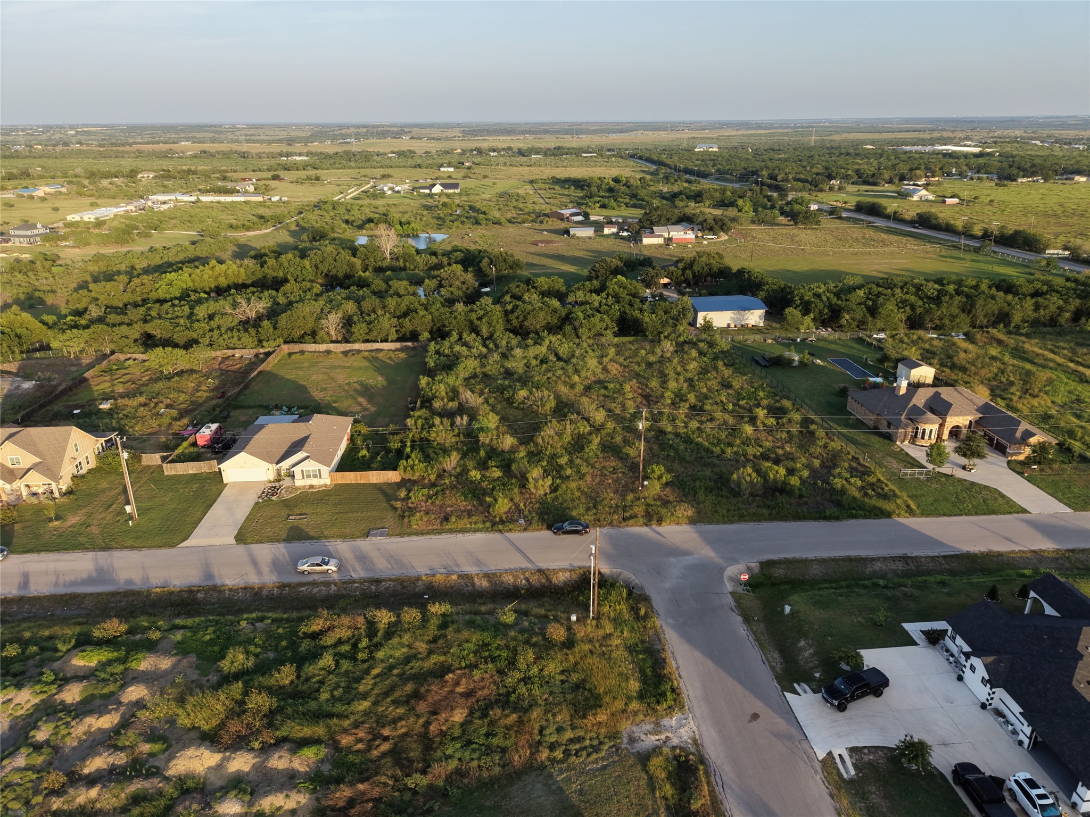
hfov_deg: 71.6
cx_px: 545
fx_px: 756
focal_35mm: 24
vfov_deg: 56.8
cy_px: 408
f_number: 1.8
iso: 250
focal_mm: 8.67
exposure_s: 1/1600
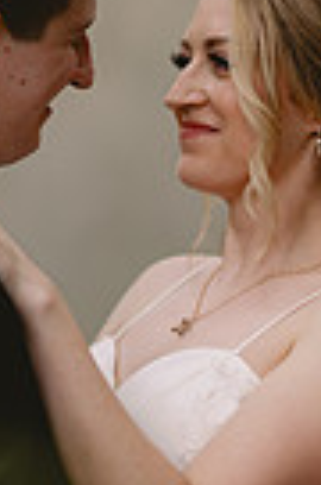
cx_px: 30
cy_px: 460
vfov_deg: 7.3
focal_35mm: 281
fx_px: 3777
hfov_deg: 4.9
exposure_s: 1/250
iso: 250
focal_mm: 85
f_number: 1.8
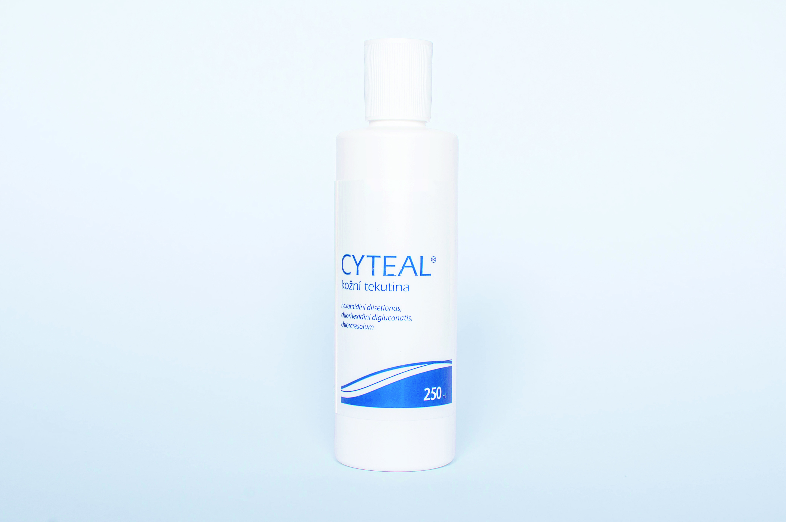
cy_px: 261
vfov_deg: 25.7
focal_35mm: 52
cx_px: 393
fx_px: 1145
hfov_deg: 37.9
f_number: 6.3
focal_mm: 35
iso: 100
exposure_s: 1/25
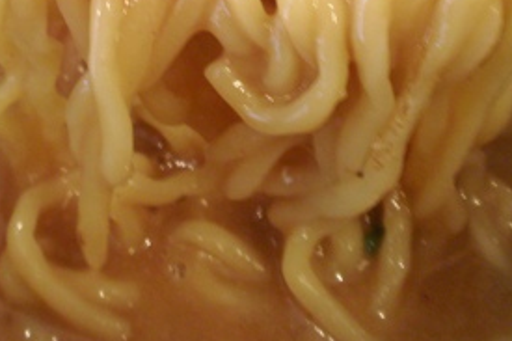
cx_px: 238
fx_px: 1194
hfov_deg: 24.2
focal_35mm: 84
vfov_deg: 15.9
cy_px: 4
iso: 100
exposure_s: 1/3
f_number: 3.5
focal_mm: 6.6
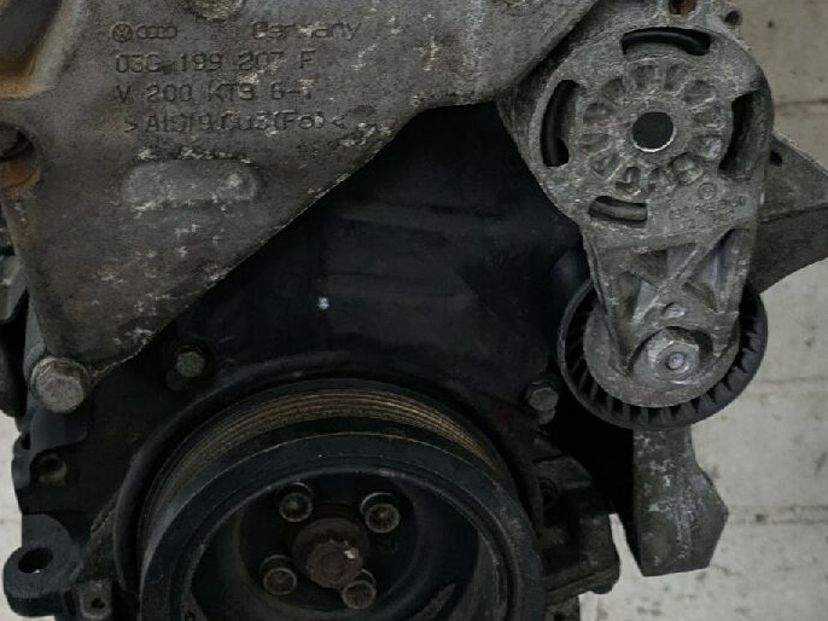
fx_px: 1674
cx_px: 86
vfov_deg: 20.2
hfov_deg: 26.8
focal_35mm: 70
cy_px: -34
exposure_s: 1/25
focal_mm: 5.43
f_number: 1.89
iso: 133
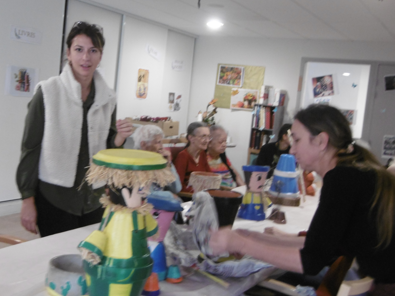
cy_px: 149
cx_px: 195
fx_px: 502
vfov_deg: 32.9
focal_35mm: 44
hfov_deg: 42.9
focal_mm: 7.7
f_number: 3.8
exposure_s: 1/10
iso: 400
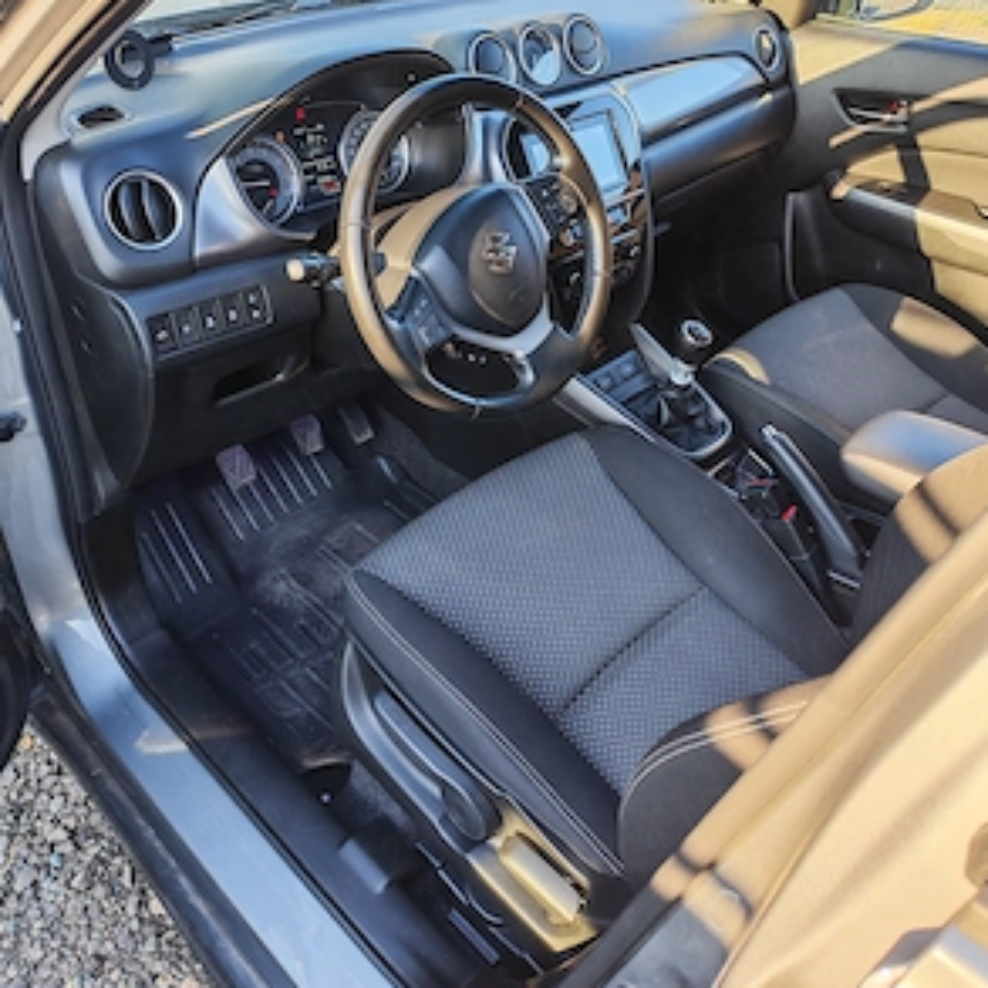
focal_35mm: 29
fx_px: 936
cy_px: 405
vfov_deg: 55.3
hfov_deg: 55.6
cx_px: 499
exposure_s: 1/100
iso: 80
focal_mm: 6.12
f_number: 1.9
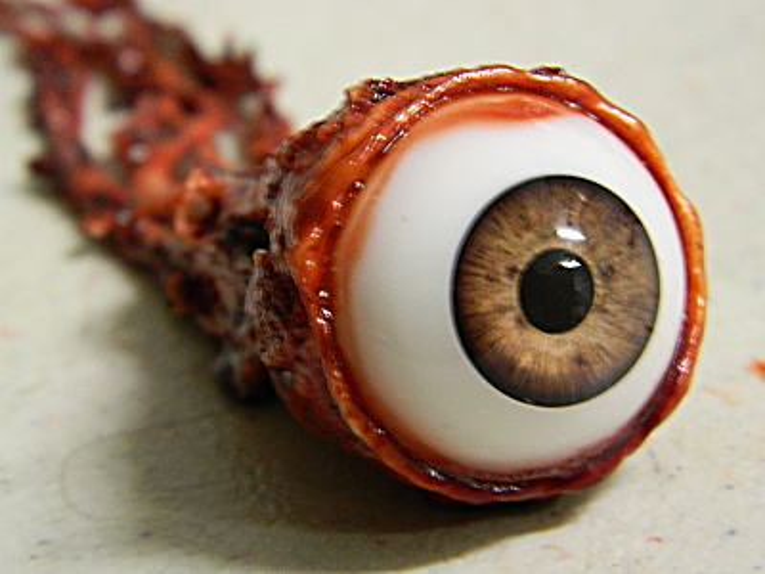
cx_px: 382
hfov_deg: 19.1
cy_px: 287
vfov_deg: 14.4
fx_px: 2276
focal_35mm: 103
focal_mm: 18.6
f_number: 4.5
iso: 400
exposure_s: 1/3
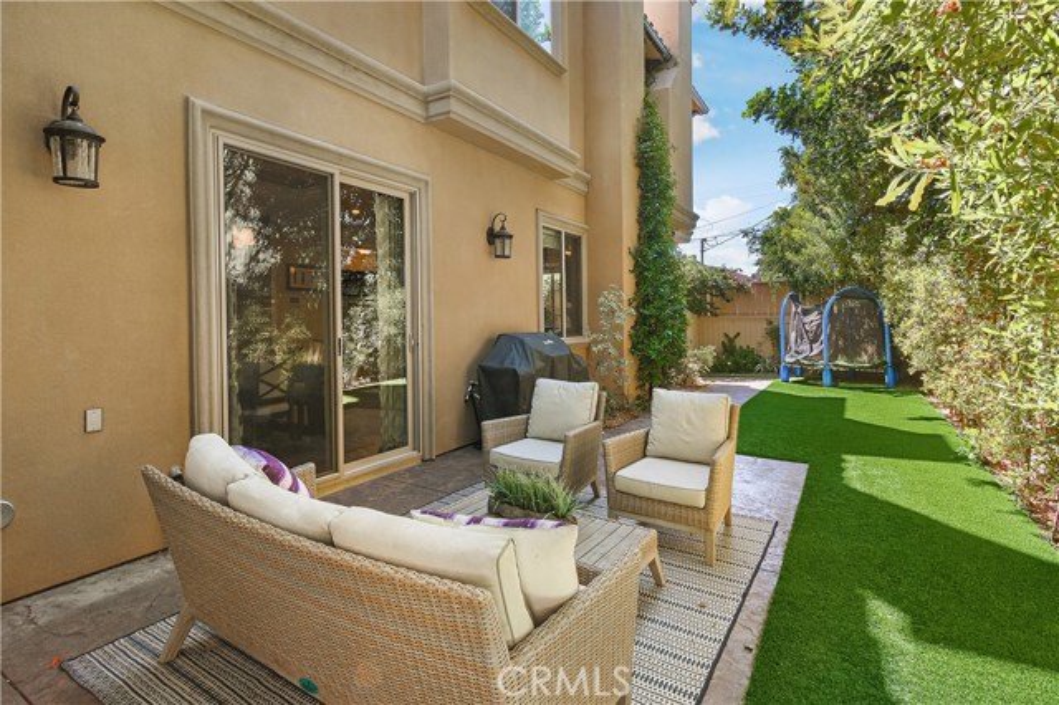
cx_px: 530
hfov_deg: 95.0
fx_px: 485
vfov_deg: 72.0
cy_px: 352
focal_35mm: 16
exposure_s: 1/15
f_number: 14
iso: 250
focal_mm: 11
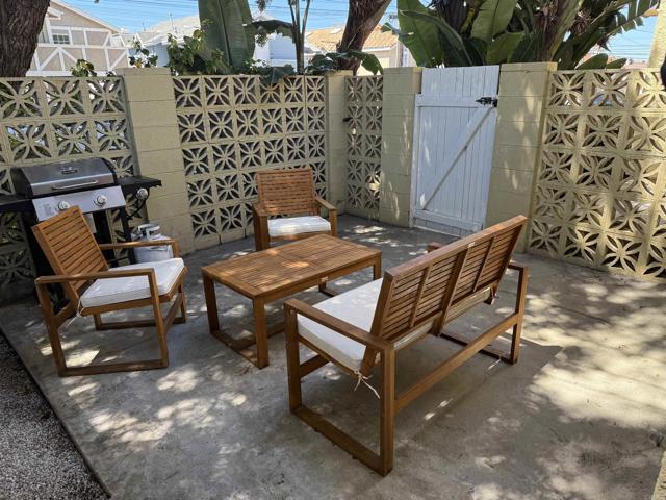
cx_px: 333
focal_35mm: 24
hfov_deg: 71.6
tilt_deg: -19.8
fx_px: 462
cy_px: 250
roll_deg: +0.8
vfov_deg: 56.8
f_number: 1.78
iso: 100
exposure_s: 1/377
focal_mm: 6.76
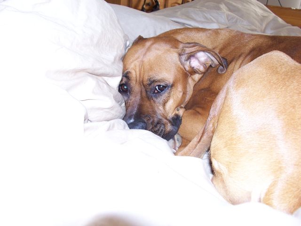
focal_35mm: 35
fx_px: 304
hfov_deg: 52.6
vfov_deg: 40.7
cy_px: 113
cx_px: 150
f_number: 2.8
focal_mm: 6
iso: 140
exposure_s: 1/60
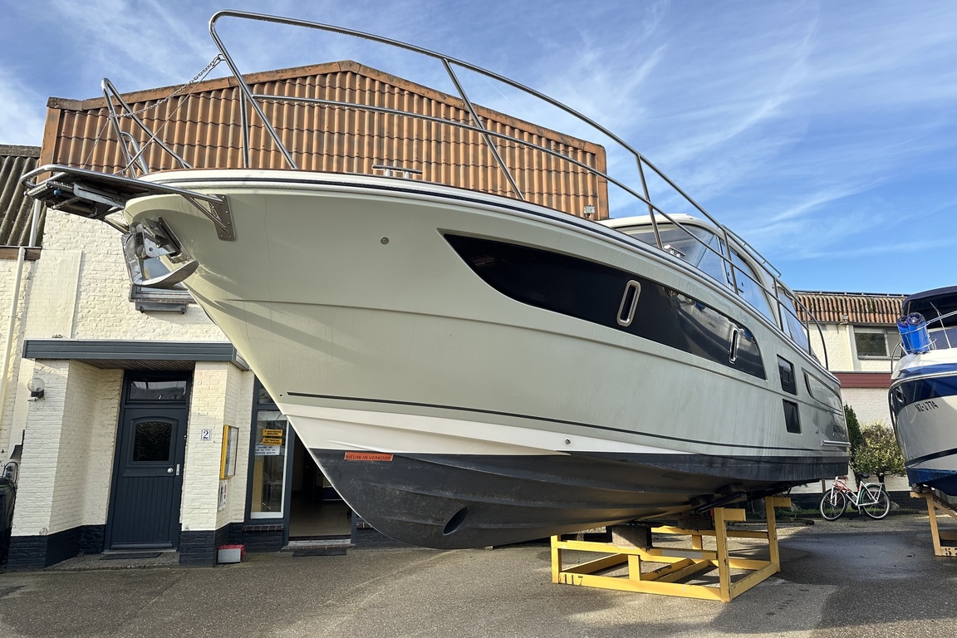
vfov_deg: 49.4
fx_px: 691
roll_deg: +0.6
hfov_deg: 69.4
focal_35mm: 26
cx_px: 482
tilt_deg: +14.2
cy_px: 278
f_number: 1.78
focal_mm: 6.86
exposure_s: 1/980
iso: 80
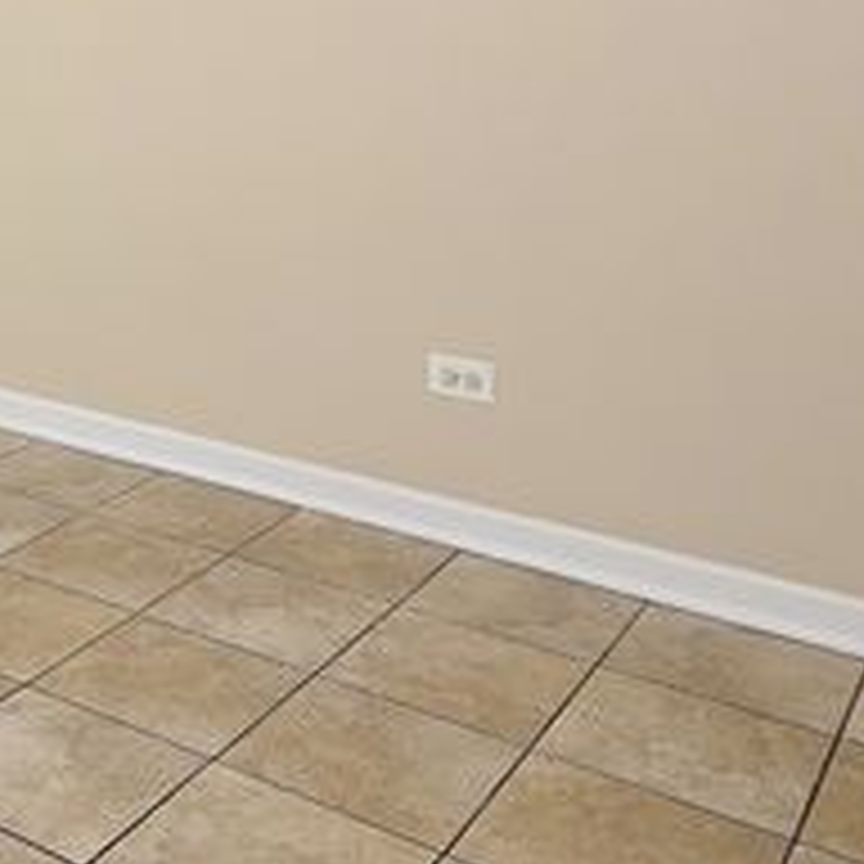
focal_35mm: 51
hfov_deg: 30.1
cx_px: -81
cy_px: -38
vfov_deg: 30.5
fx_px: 1440
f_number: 13
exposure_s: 1/200
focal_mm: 12
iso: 640
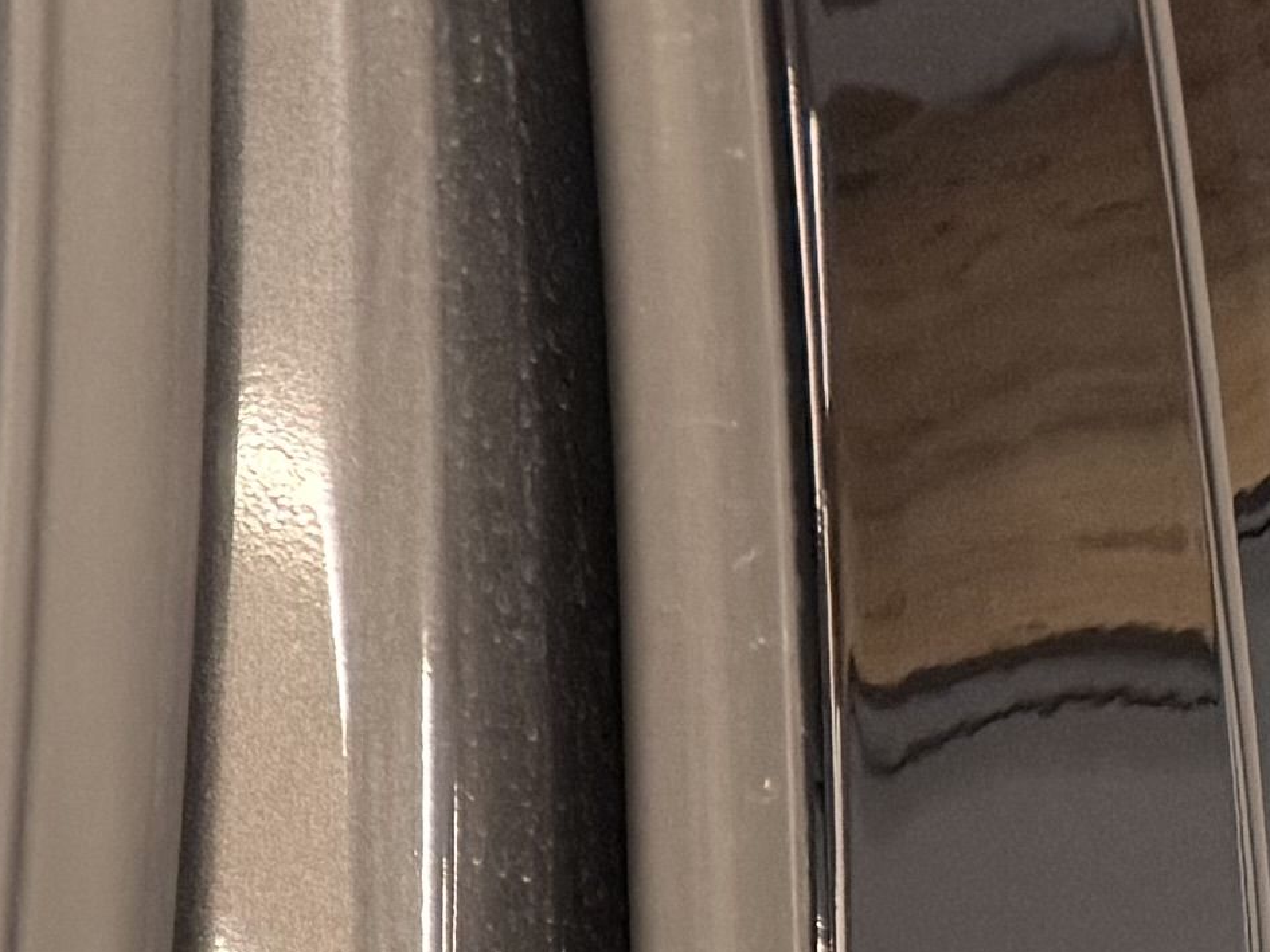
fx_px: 5320
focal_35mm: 145
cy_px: 2032
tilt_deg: -13.7
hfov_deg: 10.4
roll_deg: +1.8
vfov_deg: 9.4
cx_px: -2328
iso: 160
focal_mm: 6.76
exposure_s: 1/75
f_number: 1.78
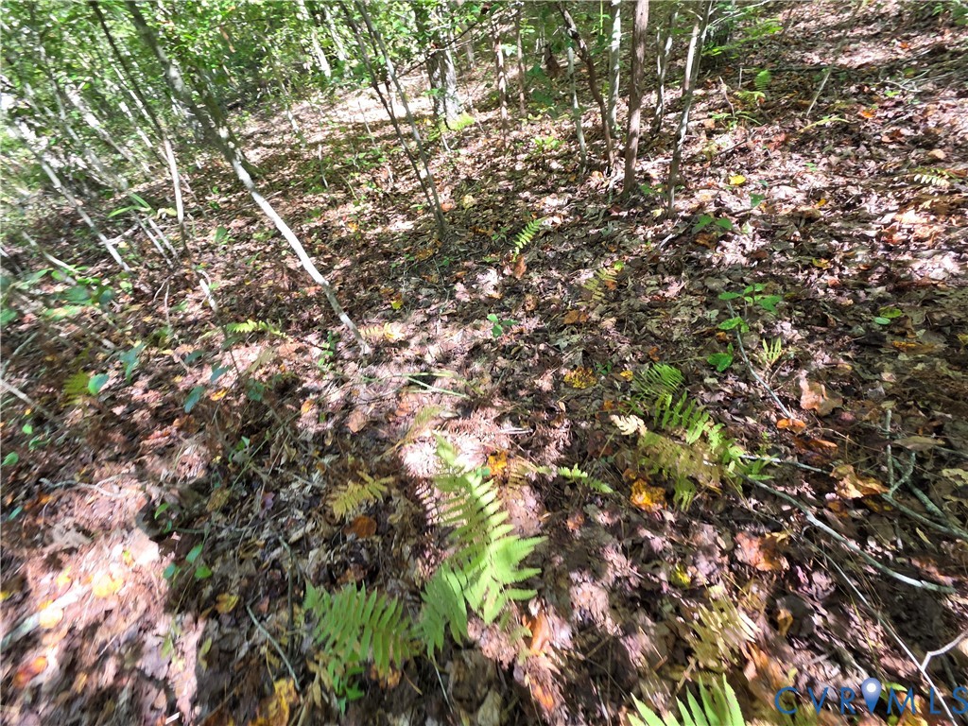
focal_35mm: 13
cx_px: 484
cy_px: 363
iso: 100
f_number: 2.2
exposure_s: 1/120
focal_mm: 2.2
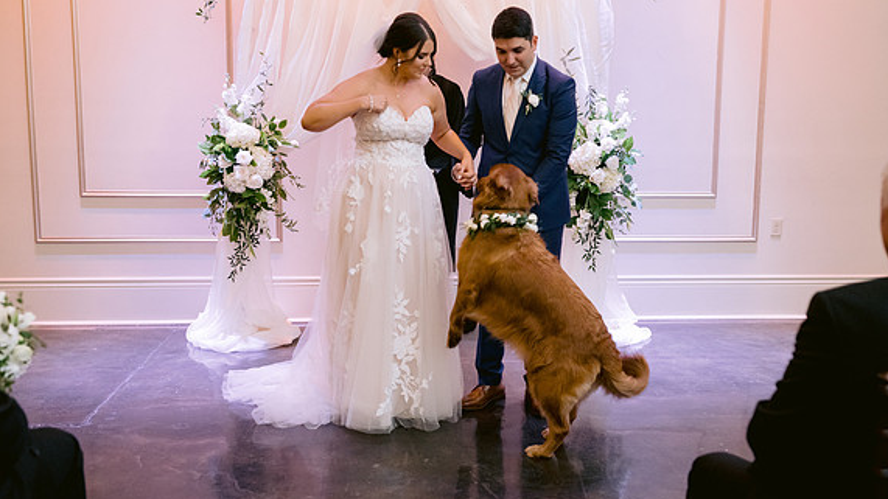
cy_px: 247
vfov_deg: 29.0
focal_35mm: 41
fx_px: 965
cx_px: 445
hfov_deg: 49.4
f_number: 2.8
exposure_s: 1/125
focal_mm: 35
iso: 1600
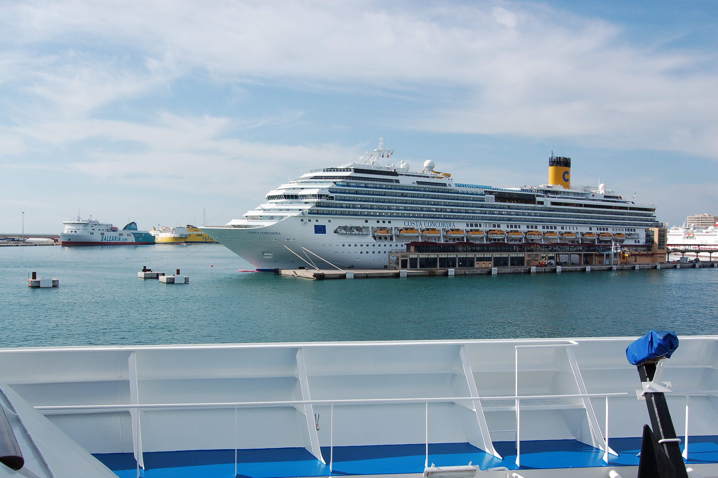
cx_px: 359
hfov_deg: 57.3
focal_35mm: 33
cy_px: 239
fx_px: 658
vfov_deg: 39.9
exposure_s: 1/320
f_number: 10
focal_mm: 22
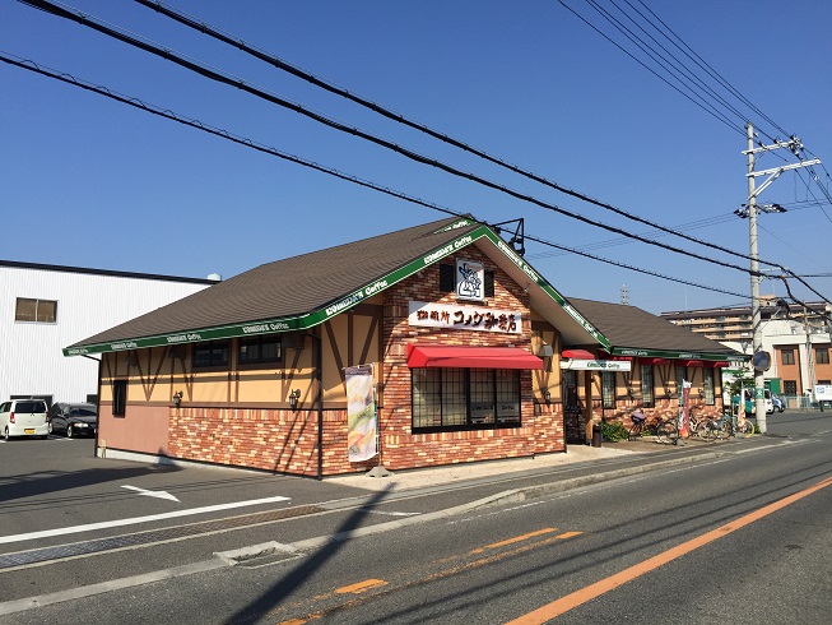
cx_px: 416
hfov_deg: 61.7
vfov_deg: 48.2
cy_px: 312
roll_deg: -1.0
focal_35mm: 29
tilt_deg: +7.8
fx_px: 697
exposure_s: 1/2475
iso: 32
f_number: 2.2
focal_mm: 4.15
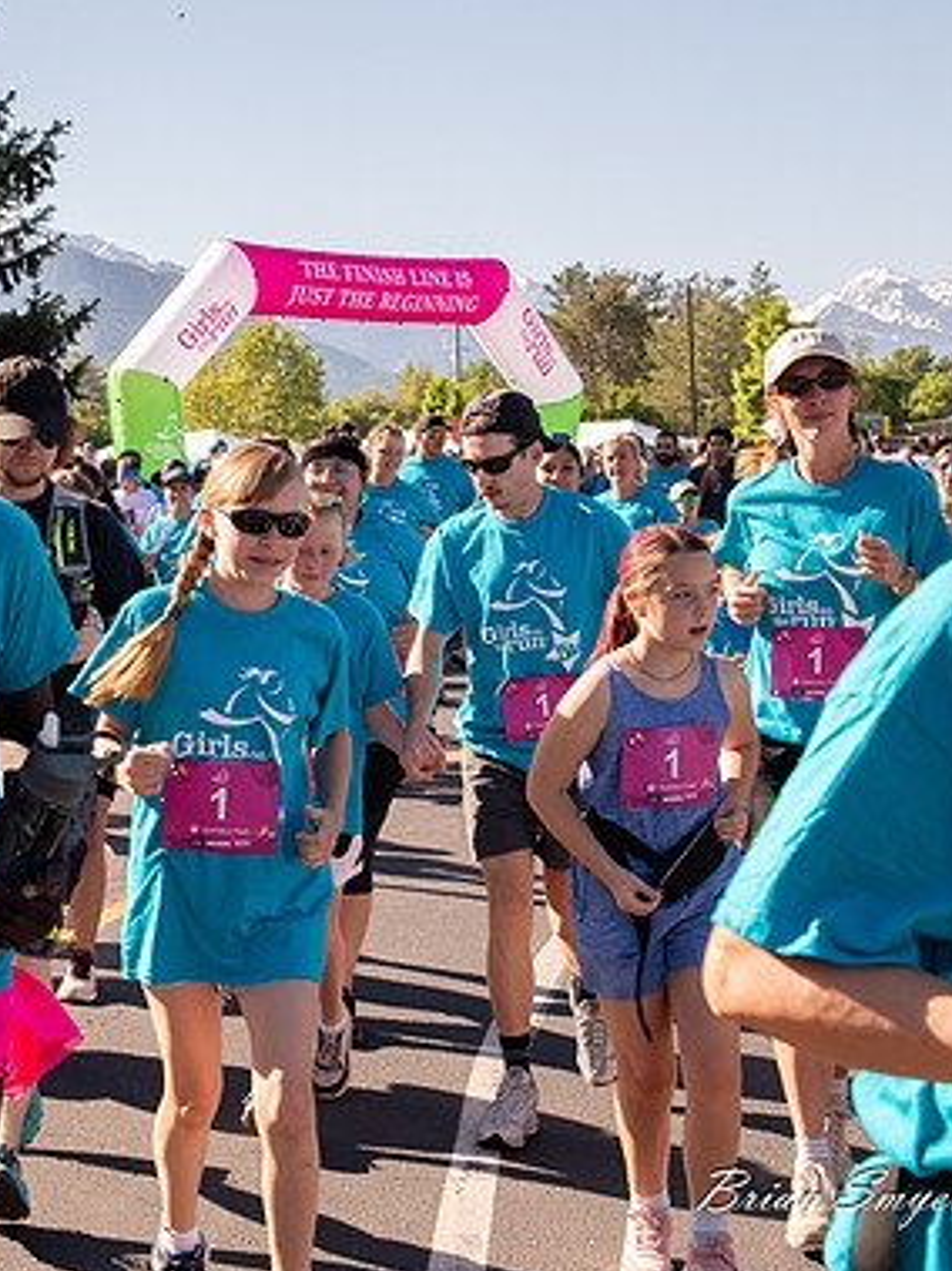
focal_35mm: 79
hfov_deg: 18.5
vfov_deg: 24.7
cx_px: 184
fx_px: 2898
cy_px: 559
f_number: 8
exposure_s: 1/1000
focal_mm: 48
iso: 800
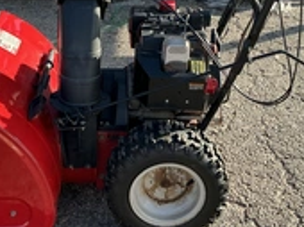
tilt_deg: -27.0
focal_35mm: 66
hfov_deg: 29.4
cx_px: 139
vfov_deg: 22.1
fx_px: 579
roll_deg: -2.4
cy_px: 71
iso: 25
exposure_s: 1/380
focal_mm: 3
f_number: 1.8
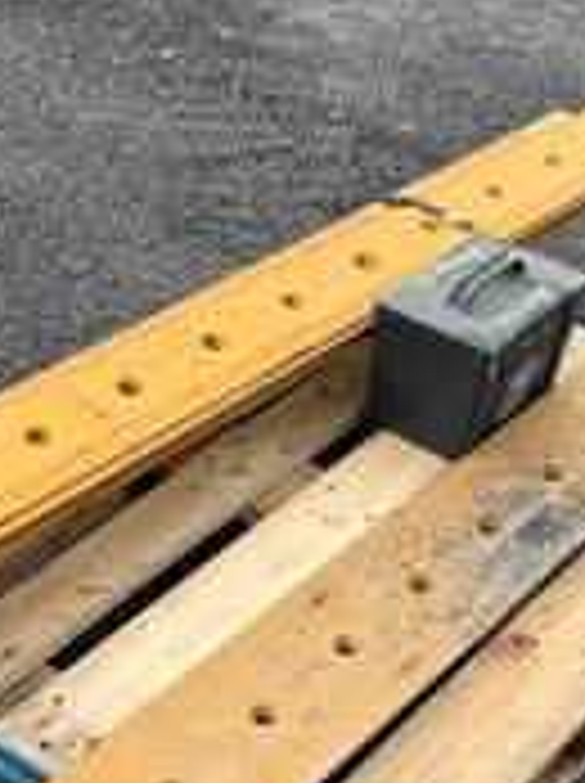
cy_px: 614
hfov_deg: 21.1
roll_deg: -1.7
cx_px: 158
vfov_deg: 27.7
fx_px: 1559
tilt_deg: -41.3
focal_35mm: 69
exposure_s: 1/3021
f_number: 1.78
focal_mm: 6.76
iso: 80
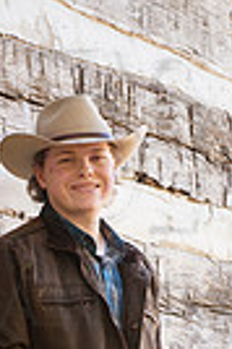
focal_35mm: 269
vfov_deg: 7.6
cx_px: 94
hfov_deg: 5.1
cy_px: 396
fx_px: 2607
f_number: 7.1
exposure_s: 1/500
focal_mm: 80
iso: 800
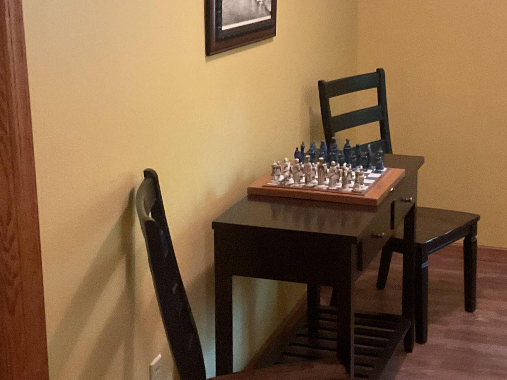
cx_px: 298
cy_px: 157
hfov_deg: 28.9
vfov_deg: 21.9
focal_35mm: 67
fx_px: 981
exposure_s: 1/30
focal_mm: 3
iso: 400
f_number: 1.8
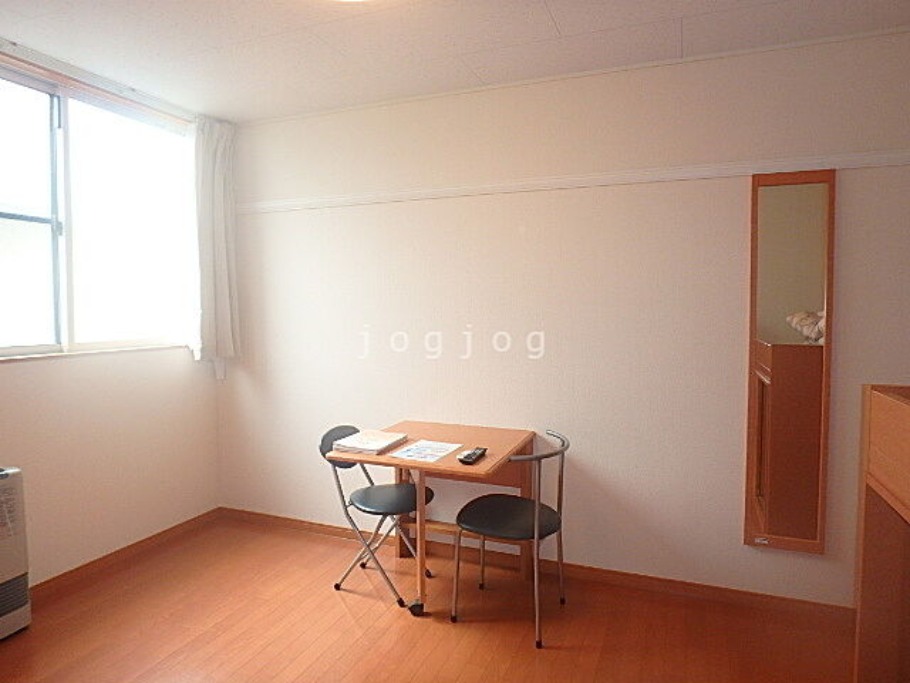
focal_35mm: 21
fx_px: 552
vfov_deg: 63.4
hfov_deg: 79.0
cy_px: 342
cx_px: 455
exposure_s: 1/30
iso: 250
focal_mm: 3.7
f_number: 3.5
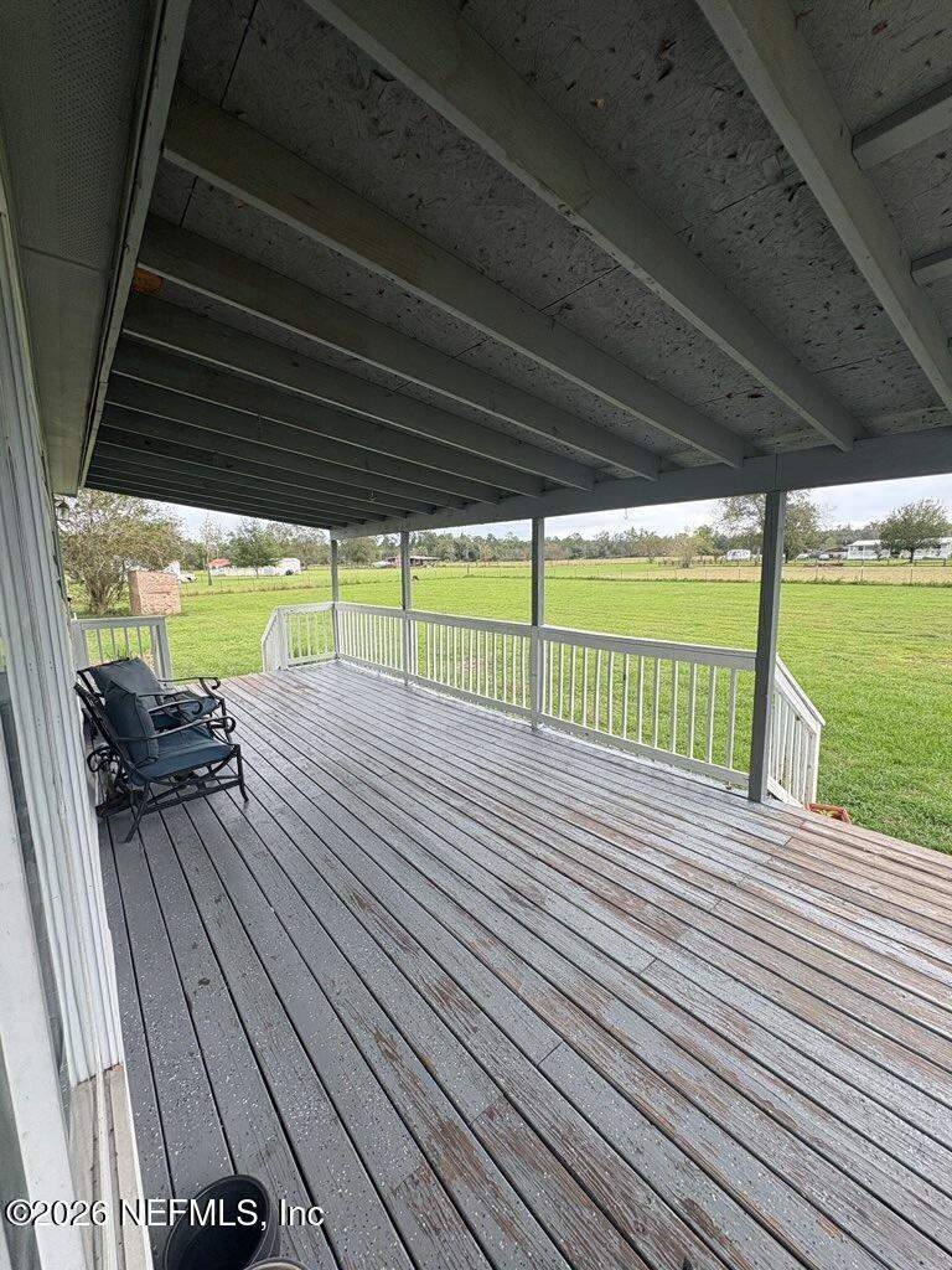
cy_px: 635
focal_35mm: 14
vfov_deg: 102.1
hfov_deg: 85.7
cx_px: 476
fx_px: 513
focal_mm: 2.22
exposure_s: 1/533
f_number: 2.2
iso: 64
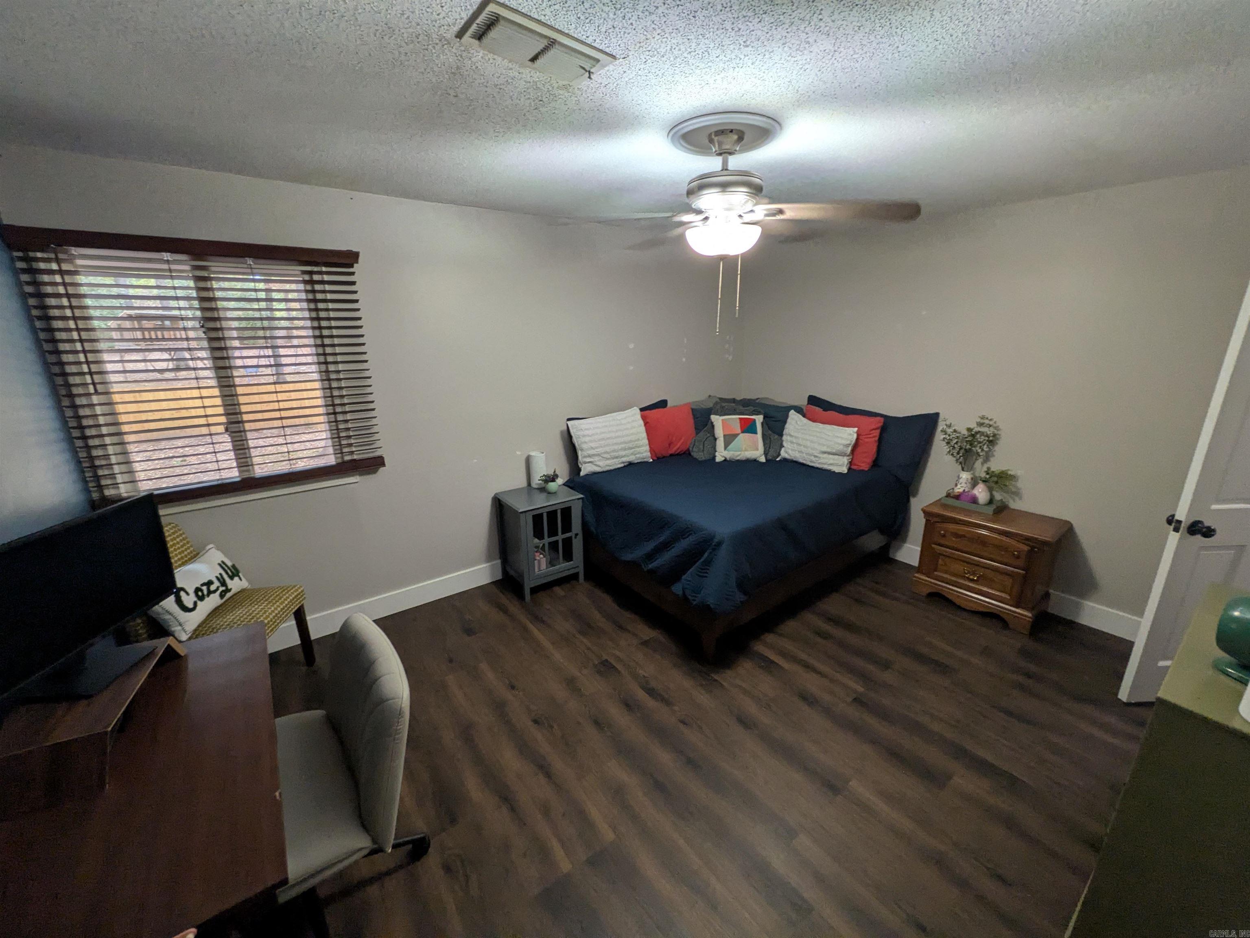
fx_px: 506
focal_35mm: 14
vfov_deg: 85.7
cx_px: 625
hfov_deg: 102.1
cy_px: 469
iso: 92
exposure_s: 1/30
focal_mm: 1.85
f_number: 2.2
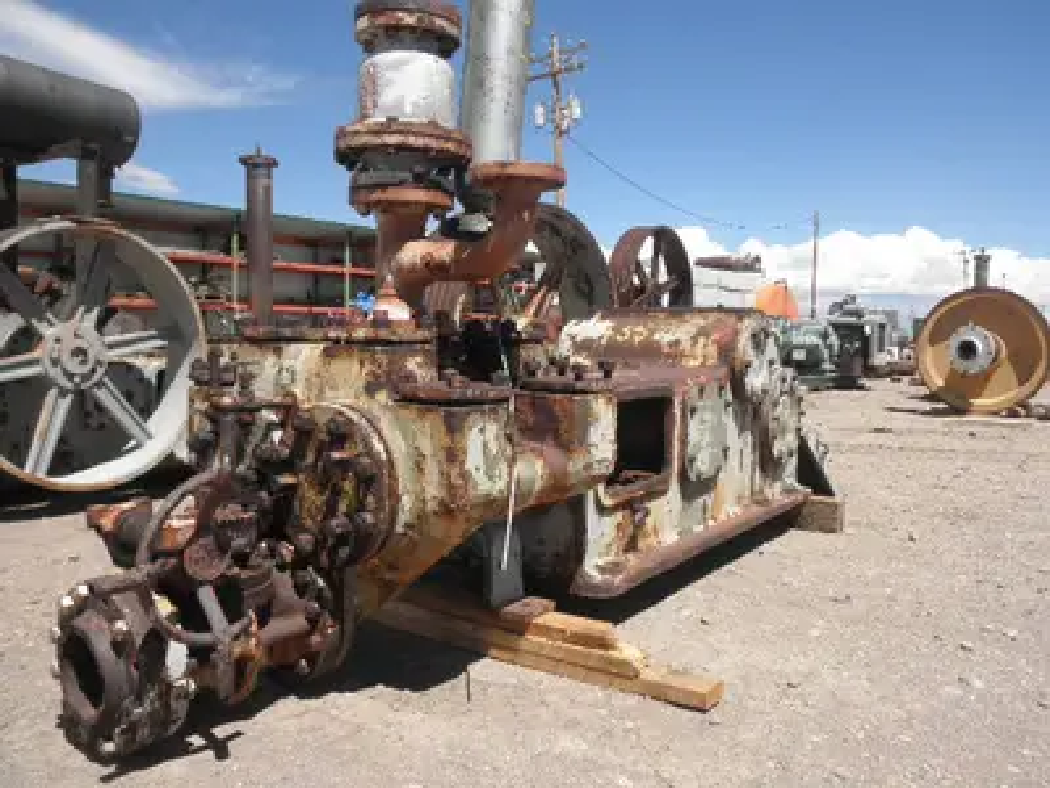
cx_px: 525
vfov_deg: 49.7
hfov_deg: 63.4
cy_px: 394
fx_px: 849
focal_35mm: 28
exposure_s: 1/125
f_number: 8.5
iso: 64
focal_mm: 5
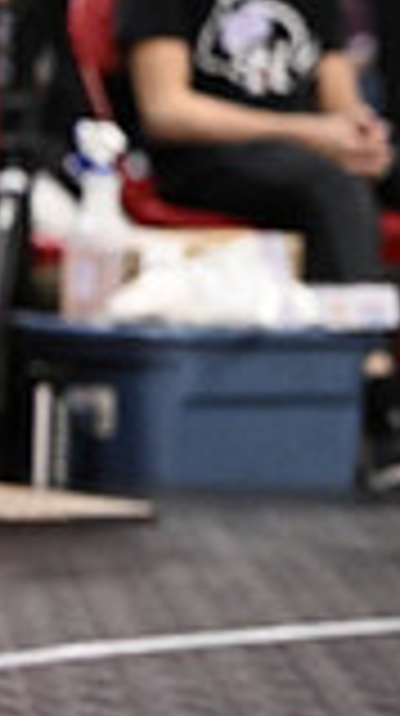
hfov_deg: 3.0
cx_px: 1155
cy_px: 468
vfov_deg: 5.4
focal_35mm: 401
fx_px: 7589
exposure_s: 1/1000
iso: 4000
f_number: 3.2
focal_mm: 70
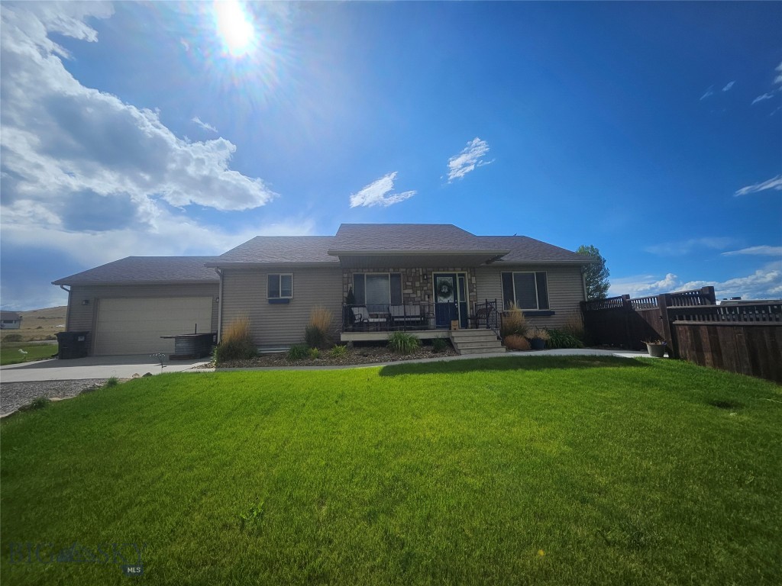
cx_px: 391
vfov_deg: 89.9
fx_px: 294
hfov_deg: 106.2
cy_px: 293
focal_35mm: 13
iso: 32
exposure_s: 1/3606
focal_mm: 1.7
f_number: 2.2
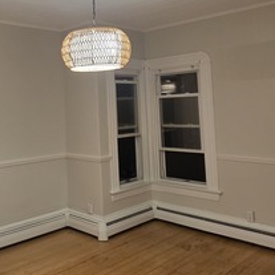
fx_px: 333
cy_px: 87
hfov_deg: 43.5
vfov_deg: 44.1
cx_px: 69
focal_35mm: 37
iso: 320
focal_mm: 2.2
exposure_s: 1/60
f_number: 1.9
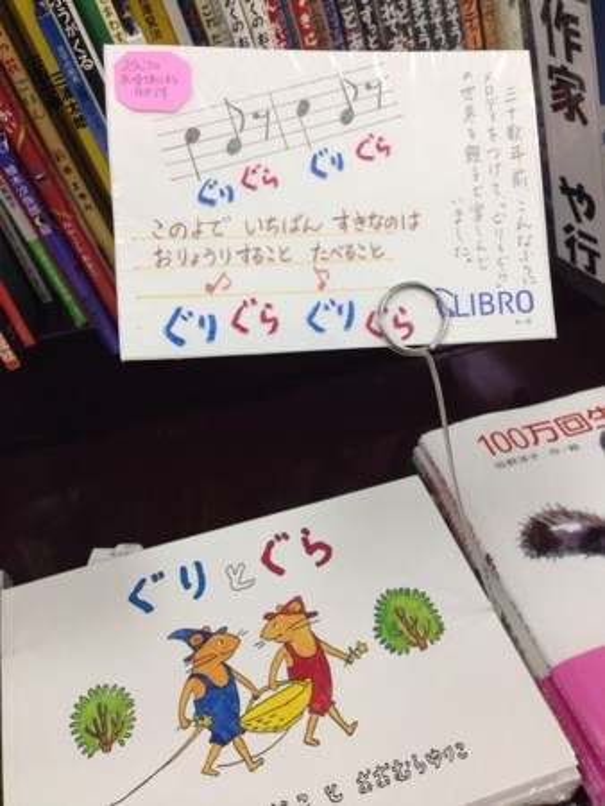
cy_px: 403
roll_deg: +4.8
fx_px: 768
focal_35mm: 33
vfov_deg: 55.3
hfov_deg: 43.0
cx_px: 302
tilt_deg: -40.1
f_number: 2.4
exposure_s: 1/30
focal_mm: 4.12
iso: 50
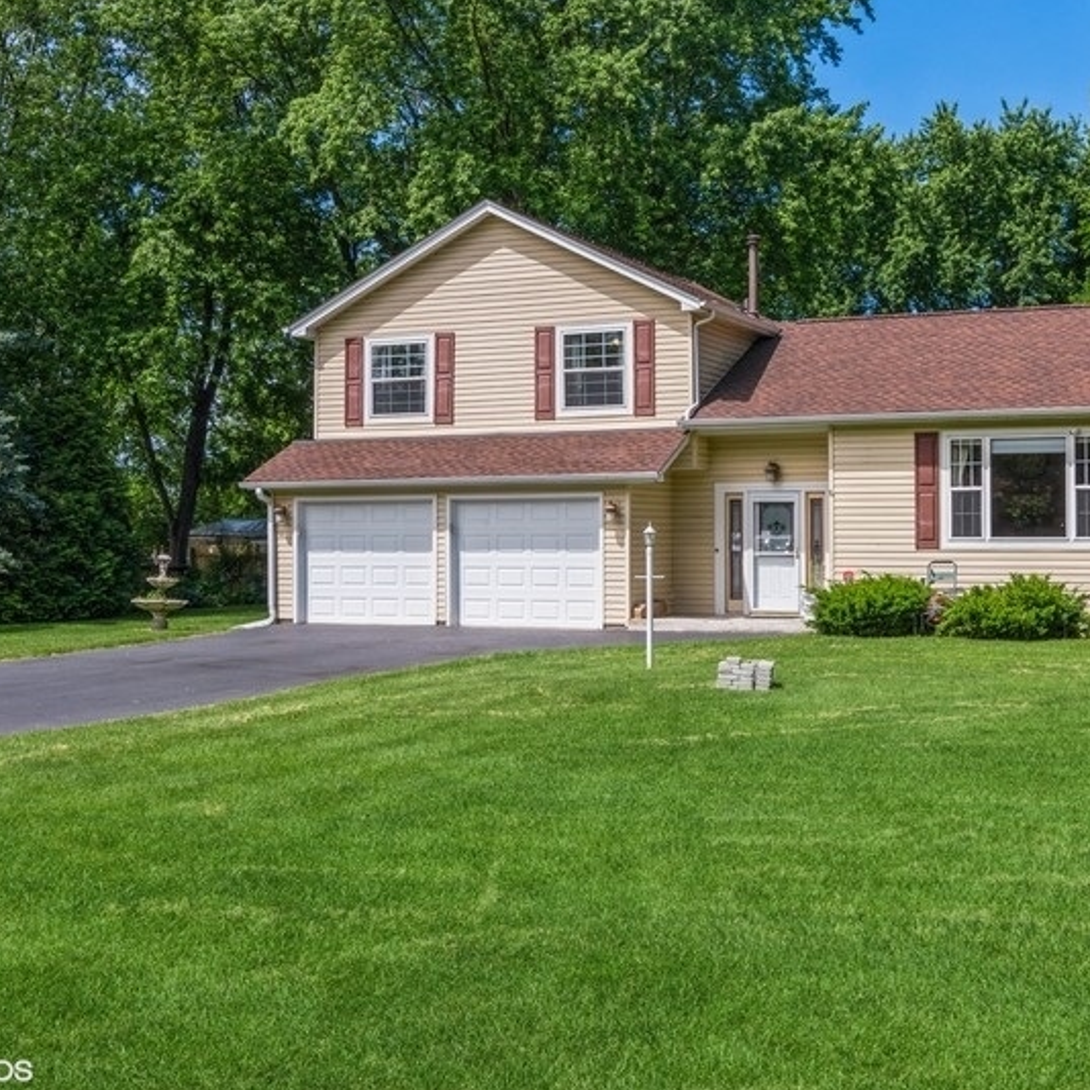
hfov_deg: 38.8
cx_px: 704
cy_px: 494
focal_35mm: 43
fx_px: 1532
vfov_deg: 39.1
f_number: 9
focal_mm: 20
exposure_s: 1/200
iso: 100
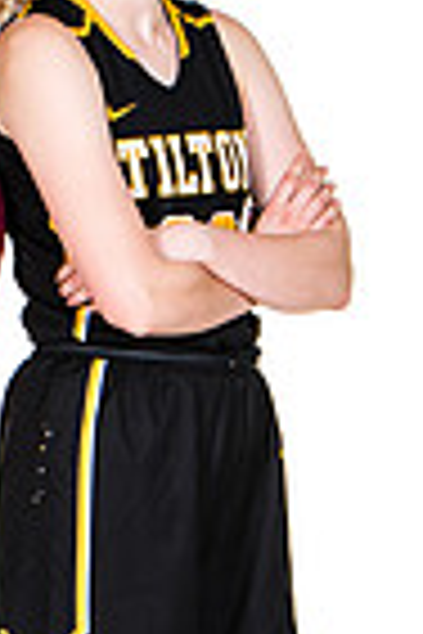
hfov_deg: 3.2
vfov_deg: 4.8
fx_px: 7613
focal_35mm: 432
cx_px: -36
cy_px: 432
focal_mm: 90
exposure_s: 1/160
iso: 200
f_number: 6.3
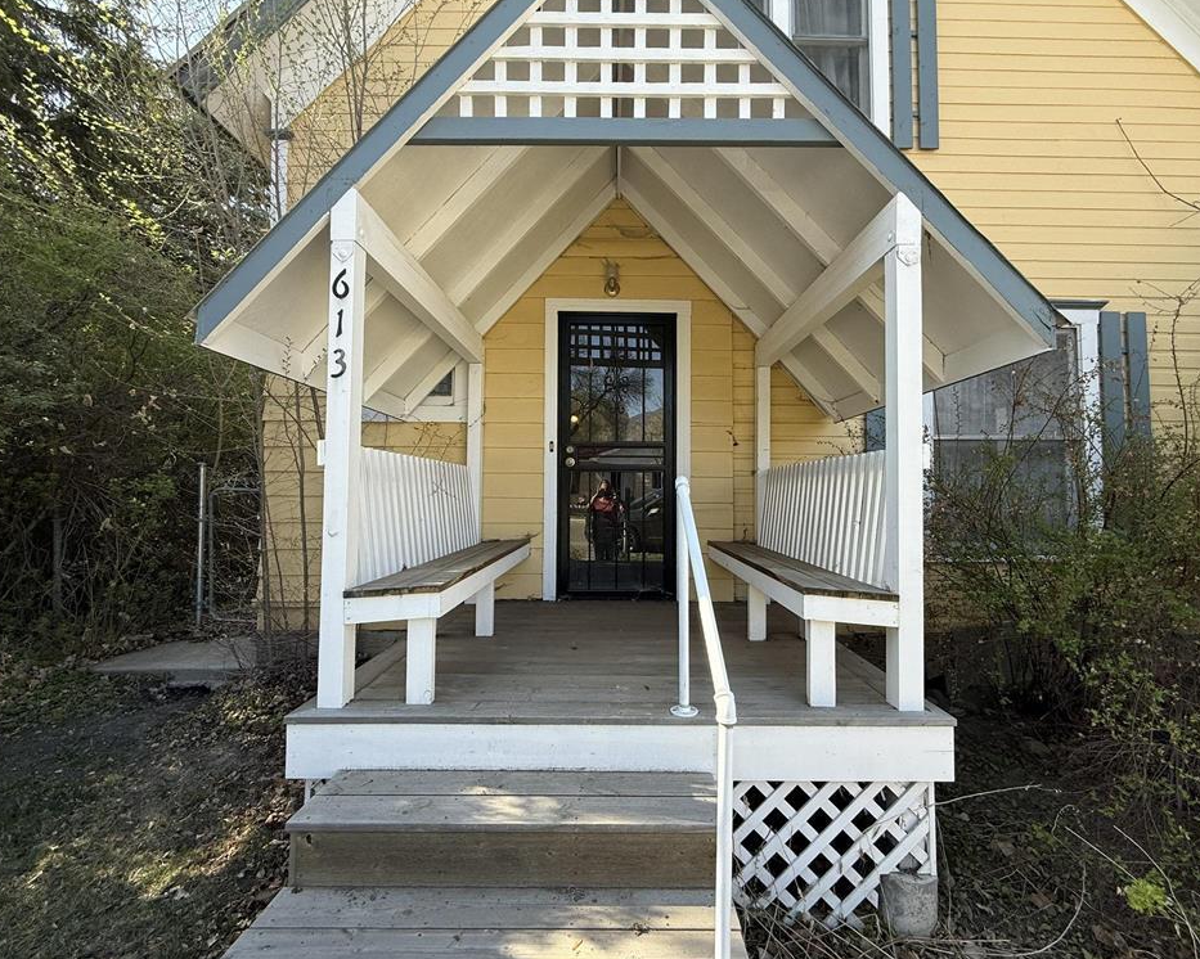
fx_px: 533
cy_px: 477
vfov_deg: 84.0
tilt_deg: +2.2
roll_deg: +0.3
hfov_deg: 96.8
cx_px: 620
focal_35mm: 15
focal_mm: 2.22
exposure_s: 1/336
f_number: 2.2
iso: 64
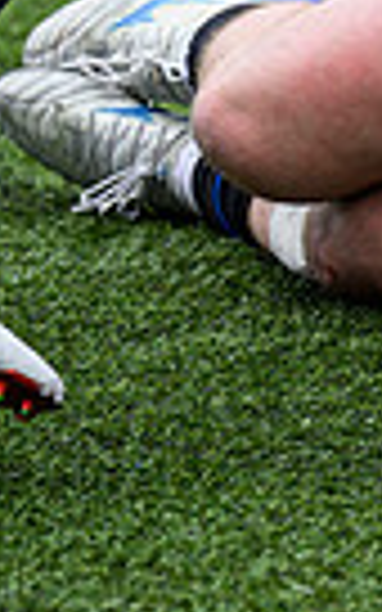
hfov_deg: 2.5
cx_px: 1223
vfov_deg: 4.0
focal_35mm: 520
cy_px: -180
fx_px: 8662
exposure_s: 1/1250
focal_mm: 115
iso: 500
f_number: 4
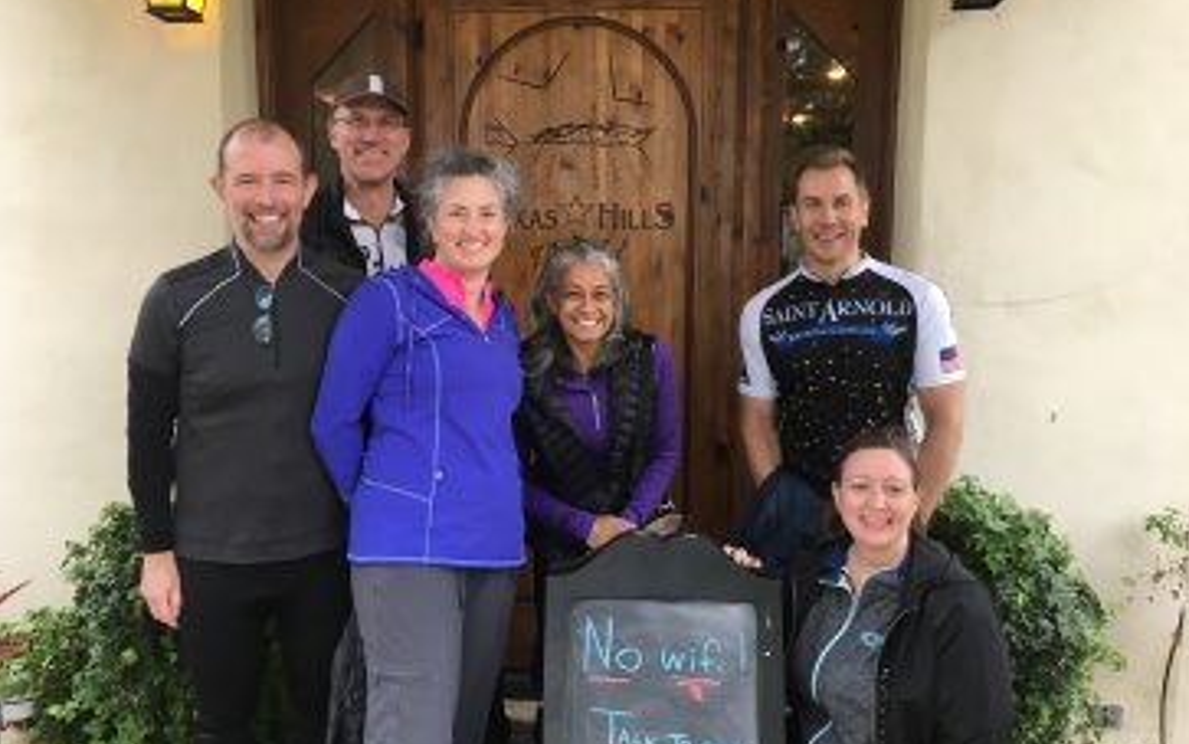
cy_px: 374
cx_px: 593
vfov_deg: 40.6
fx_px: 1005
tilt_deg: -7.6
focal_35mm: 31
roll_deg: -0.1
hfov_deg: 61.2
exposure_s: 1/30
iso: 32
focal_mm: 4.15
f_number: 2.2
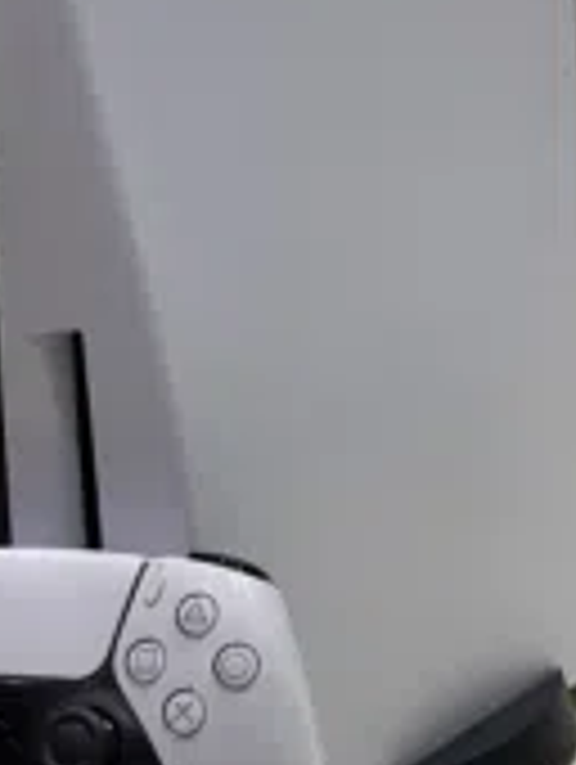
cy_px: 418
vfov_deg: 31.6
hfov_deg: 24.1
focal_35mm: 61
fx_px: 1350
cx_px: 338
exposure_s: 1/50
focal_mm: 5.1
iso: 160
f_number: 1.6
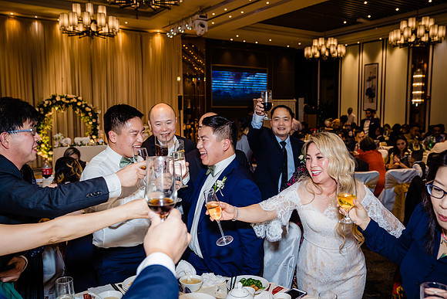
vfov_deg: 42.3
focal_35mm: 31
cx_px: 224
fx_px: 385
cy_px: 150
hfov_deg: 60.3
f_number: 4
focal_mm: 31
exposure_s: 1/160
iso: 1250
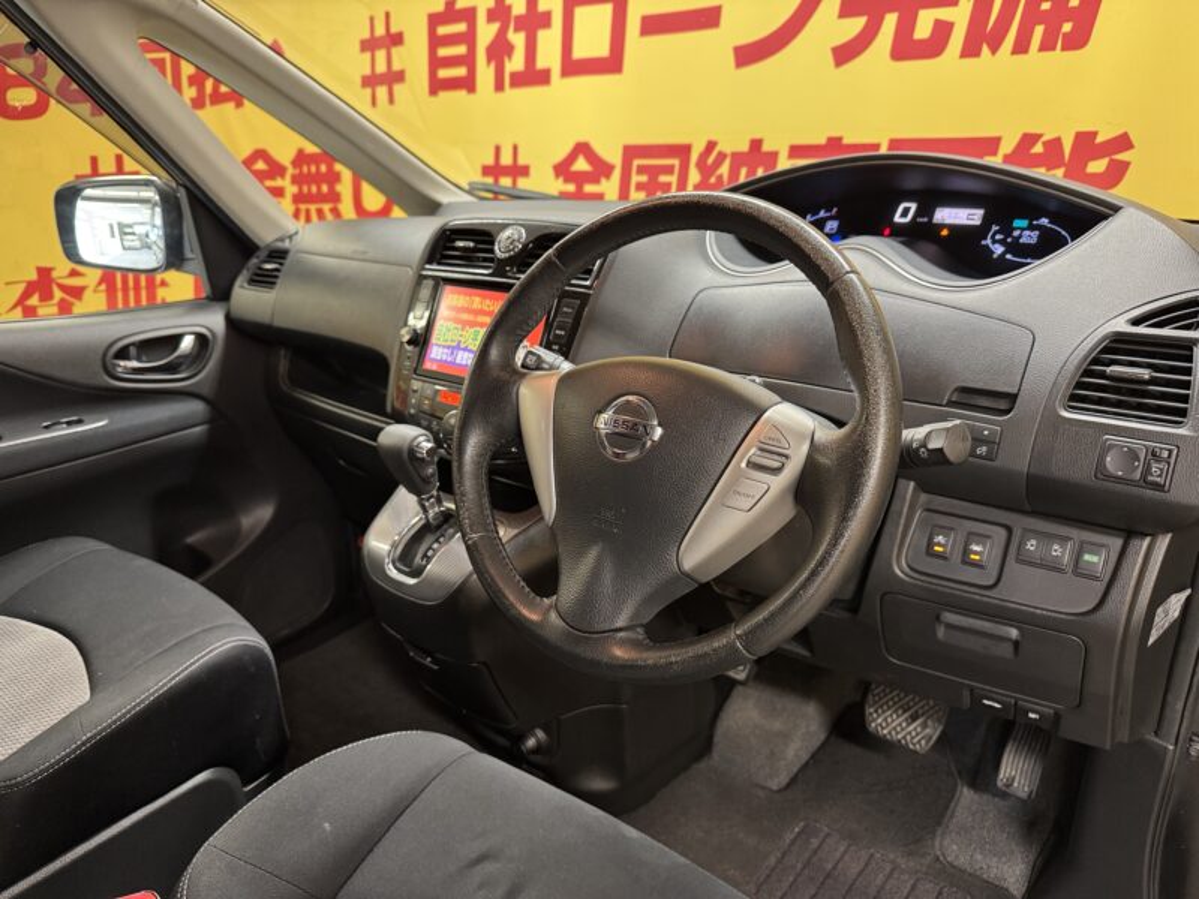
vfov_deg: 56.8
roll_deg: +3.1
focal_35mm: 24
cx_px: 600
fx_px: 831
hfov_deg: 71.6
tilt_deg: -21.0
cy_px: 450
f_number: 1.78
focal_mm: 6.76
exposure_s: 1/50
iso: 320
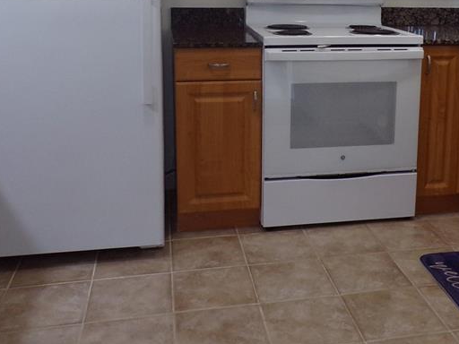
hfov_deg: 39.2
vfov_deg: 29.4
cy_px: 59
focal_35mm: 48
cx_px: 309
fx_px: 636
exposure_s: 1/34
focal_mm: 4.3
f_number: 3
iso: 200
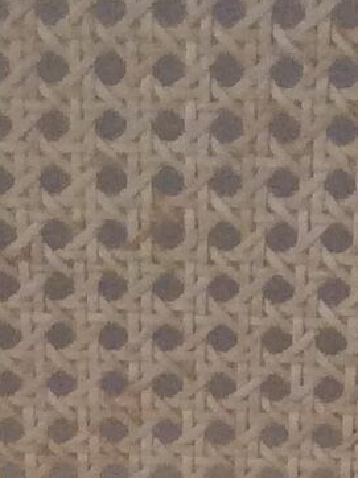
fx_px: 3161
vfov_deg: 8.0
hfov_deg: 6.5
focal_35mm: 229
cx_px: 71
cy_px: 1112
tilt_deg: -52.7
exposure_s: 1/25
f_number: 2.4
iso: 100
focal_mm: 3.3
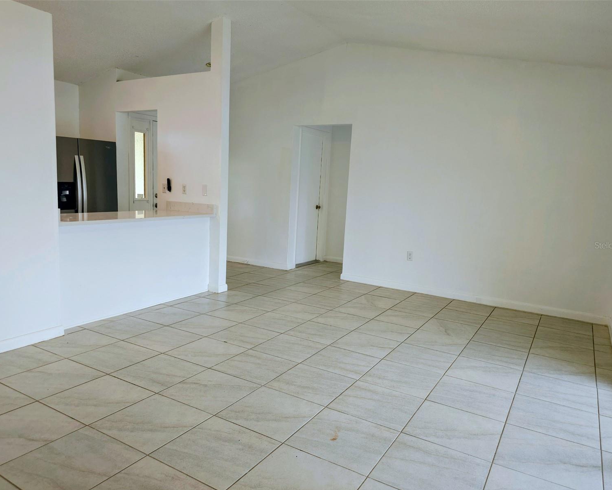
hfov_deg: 70.3
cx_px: 306
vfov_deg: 58.8
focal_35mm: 24
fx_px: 435
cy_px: 245
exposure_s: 1/60
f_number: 1.7
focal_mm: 6.3
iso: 50
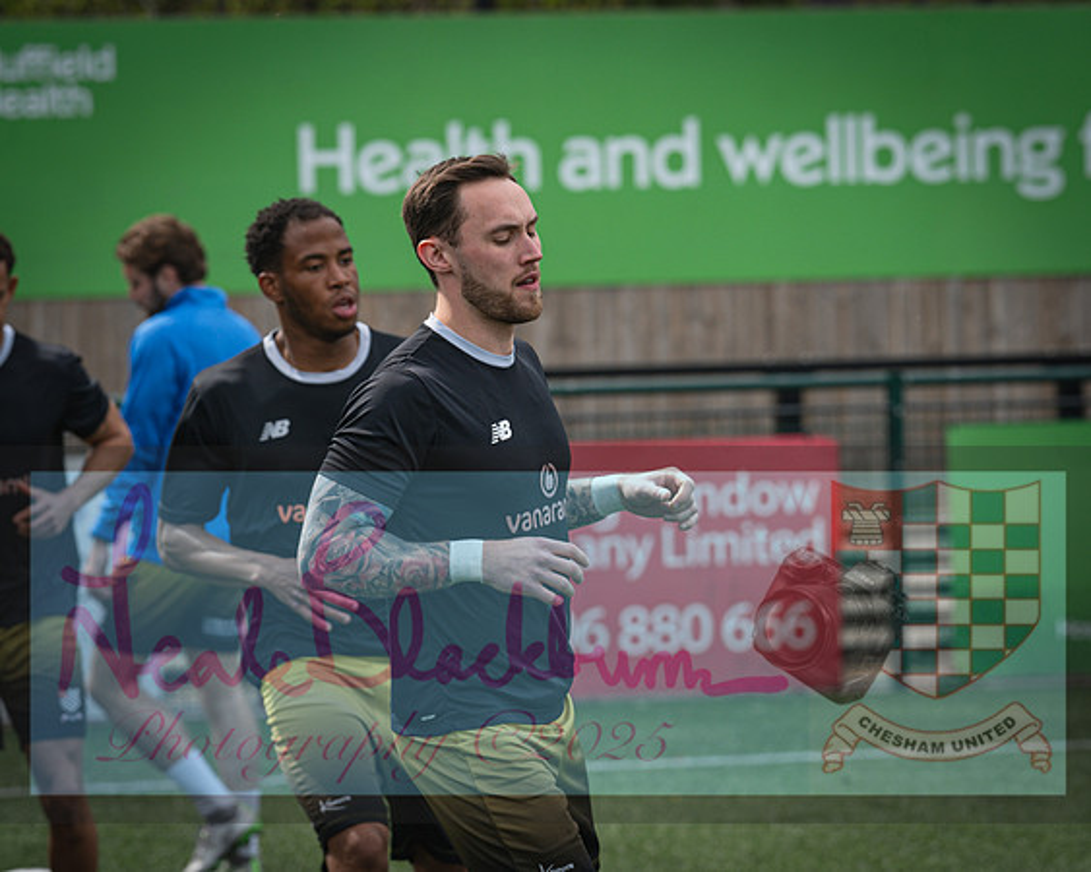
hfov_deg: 8.5
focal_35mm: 227
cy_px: 436
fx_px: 7343
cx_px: 512
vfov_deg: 6.8
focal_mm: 135
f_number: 4
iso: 200
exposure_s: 1/1150
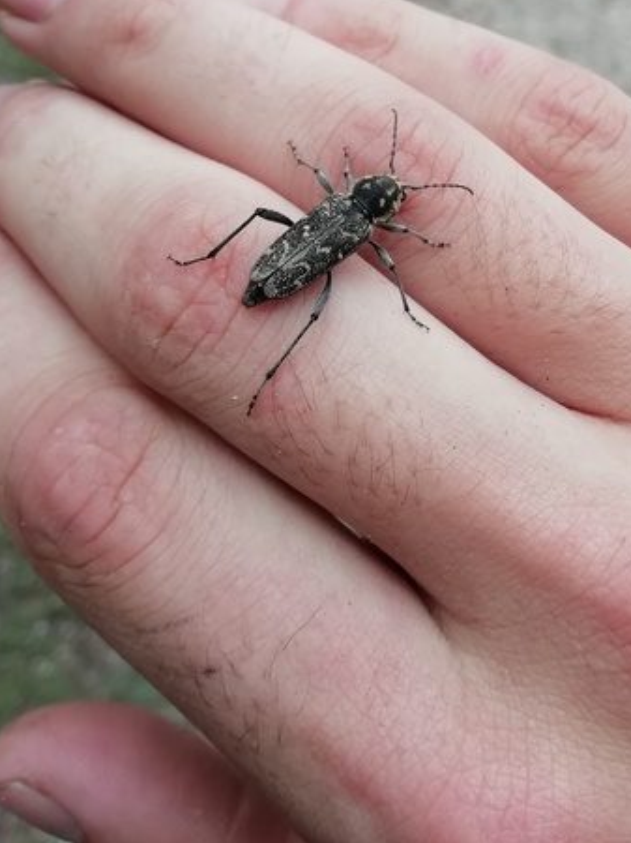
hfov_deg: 38.1
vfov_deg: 49.6
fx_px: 900
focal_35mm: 37
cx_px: 431
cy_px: 305
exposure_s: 1/598
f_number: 2.2
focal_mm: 3.46
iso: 50
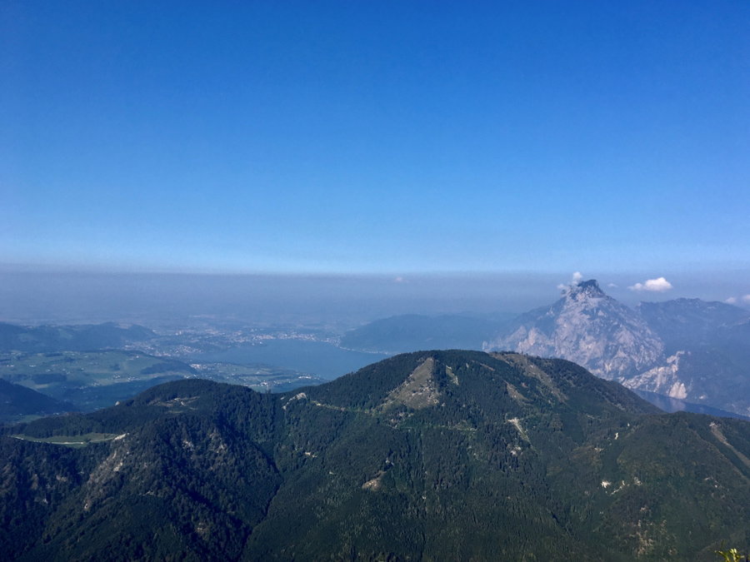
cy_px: 281
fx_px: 628
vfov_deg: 48.2
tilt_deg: +0.3
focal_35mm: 29
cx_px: 375
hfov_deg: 61.7
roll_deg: +0.2
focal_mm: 4.15
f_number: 2.2
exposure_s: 1/1748
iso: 25
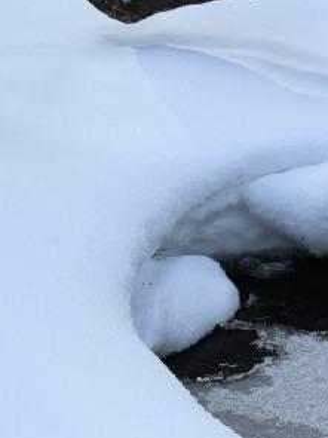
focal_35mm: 160
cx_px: 368
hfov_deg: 9.2
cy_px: 337
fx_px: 2023
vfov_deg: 12.3
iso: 200
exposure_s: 1/320
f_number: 9
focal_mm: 32
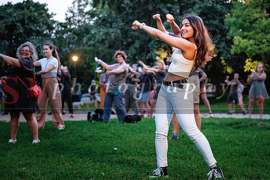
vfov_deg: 14.4
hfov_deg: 21.4
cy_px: 78
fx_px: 714
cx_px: 153
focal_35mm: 95
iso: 1600
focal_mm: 56.3
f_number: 2.8
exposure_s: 1/100
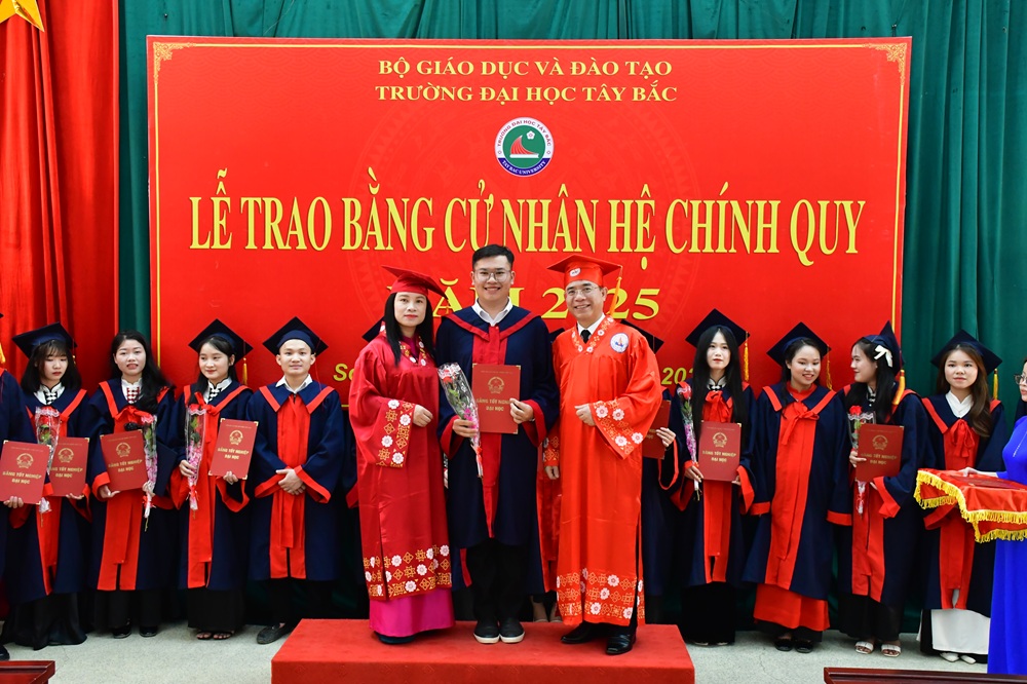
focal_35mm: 39
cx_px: 514
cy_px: 342
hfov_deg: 49.6
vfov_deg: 34.2
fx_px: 1112
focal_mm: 26
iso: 3200
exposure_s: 1/40
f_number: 7.1
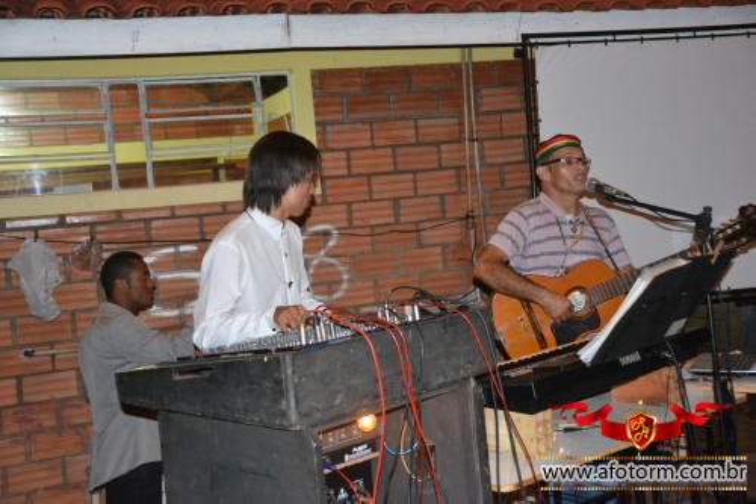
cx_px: 378
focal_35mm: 48
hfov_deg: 41.1
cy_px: 252
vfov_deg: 28.1
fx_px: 1008
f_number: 4.2
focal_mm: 32
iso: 3200
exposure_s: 1/60
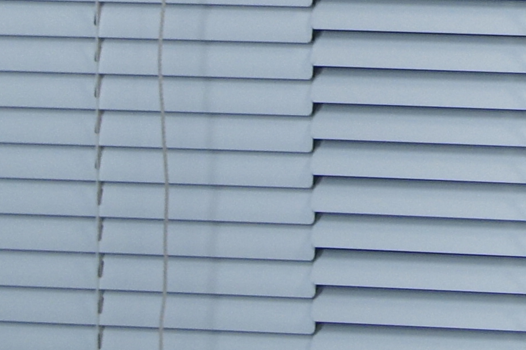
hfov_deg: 5.1
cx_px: 1214
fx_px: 5795
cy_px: -525
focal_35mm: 397
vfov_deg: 3.4
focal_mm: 50
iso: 800
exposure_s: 1/125
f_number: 5.6
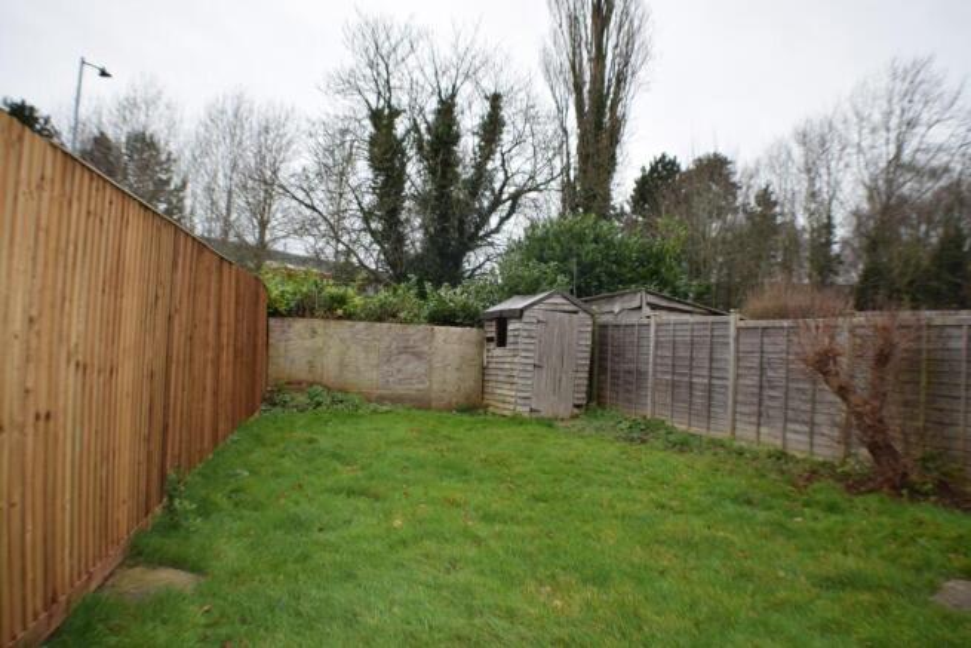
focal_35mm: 38
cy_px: 324
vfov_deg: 35.5
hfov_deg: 51.3
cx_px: 486
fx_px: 1012
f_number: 5.6
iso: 125
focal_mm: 25
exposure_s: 1/125
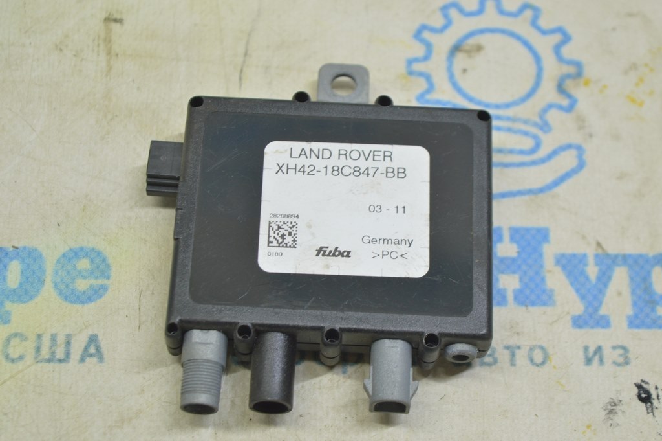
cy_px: 220
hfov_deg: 26.0
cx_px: 331
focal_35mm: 78
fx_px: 1433
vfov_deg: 17.5
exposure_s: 1/20
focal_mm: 52
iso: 400
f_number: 5.6
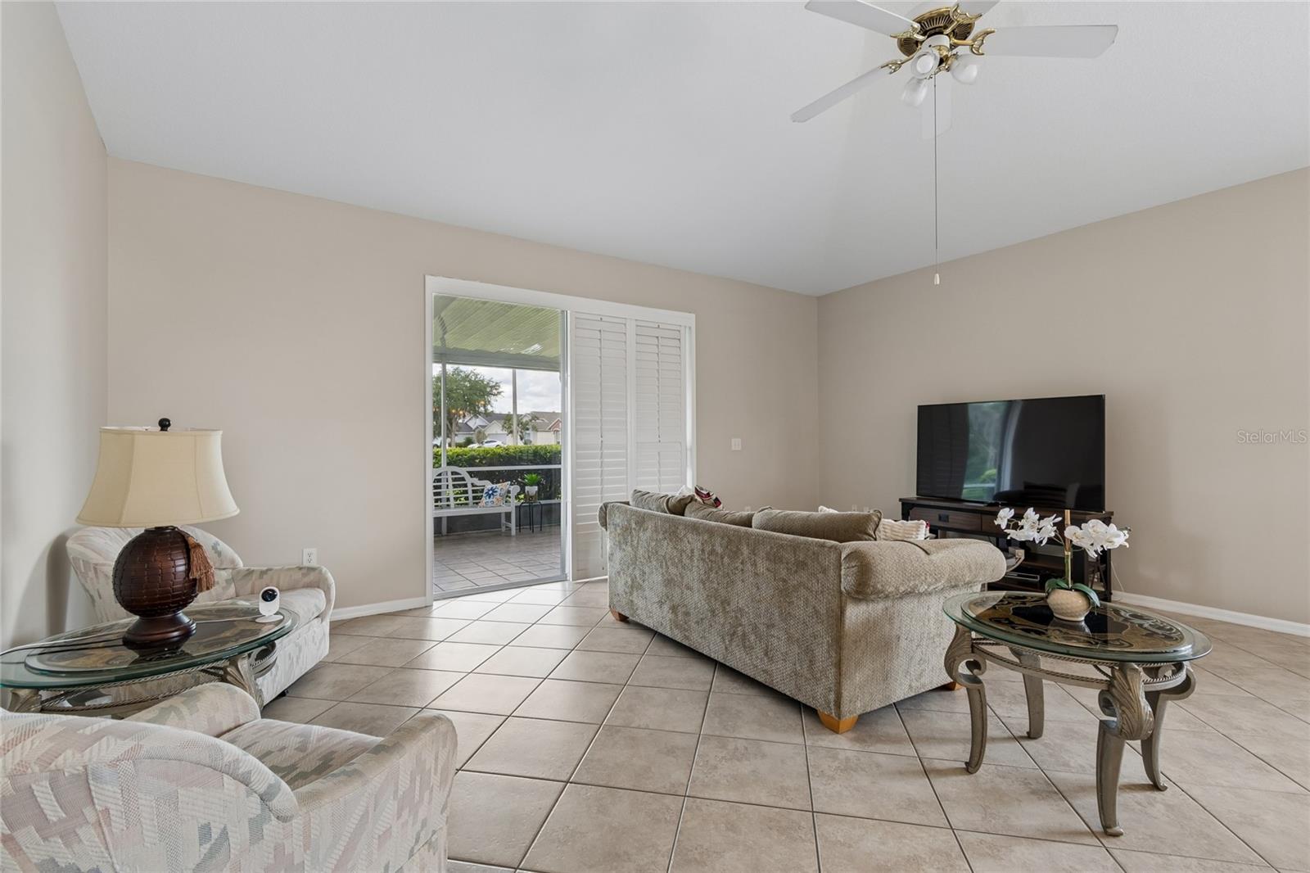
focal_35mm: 15
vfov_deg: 77.3
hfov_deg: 100.4
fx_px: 546
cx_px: 655
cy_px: 436
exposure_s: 1/10
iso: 100
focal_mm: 10
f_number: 7.1
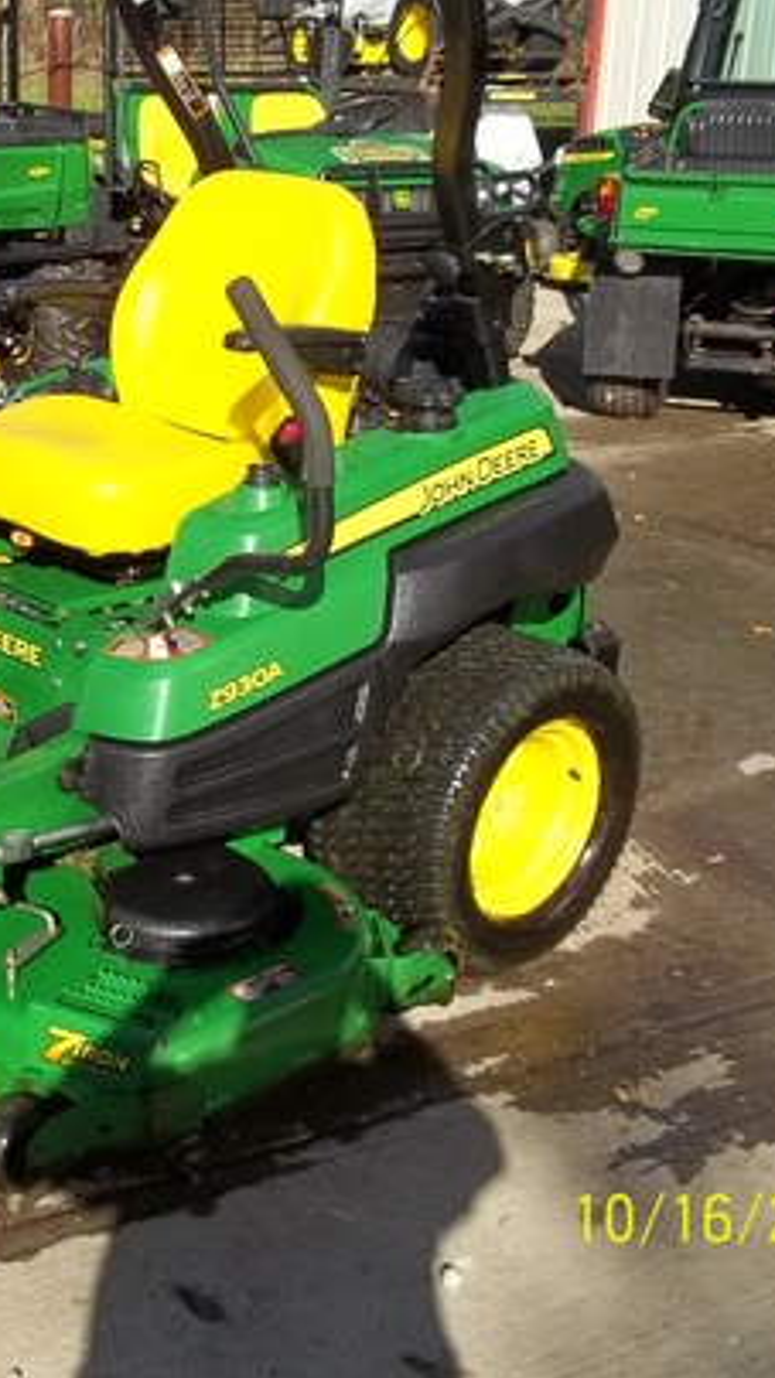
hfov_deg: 24.6
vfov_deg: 43.7
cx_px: 61
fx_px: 1718
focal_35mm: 47
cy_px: 689
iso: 64
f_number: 8.8
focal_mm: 5.7
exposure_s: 1/125
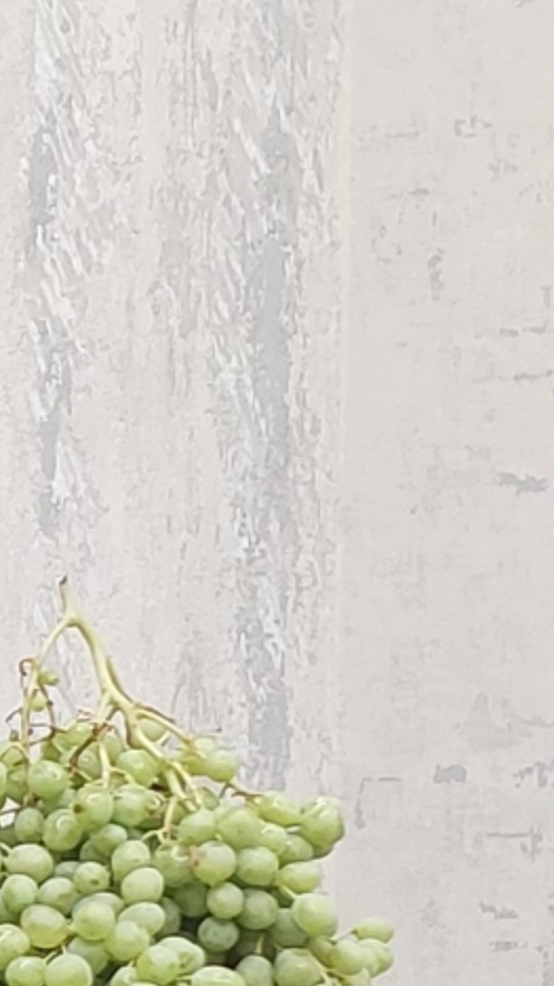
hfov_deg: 7.5
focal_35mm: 137
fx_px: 3580
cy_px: 1209
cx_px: -1279
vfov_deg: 15.1
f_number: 1.8
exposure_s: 1/50
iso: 64
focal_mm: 5.06
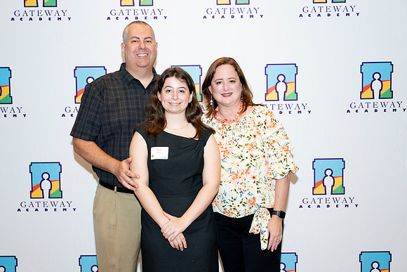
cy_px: 136
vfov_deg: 26.0
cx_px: 204
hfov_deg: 38.2
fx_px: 588
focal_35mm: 52
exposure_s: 1/160
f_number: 5.6
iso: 800
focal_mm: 52
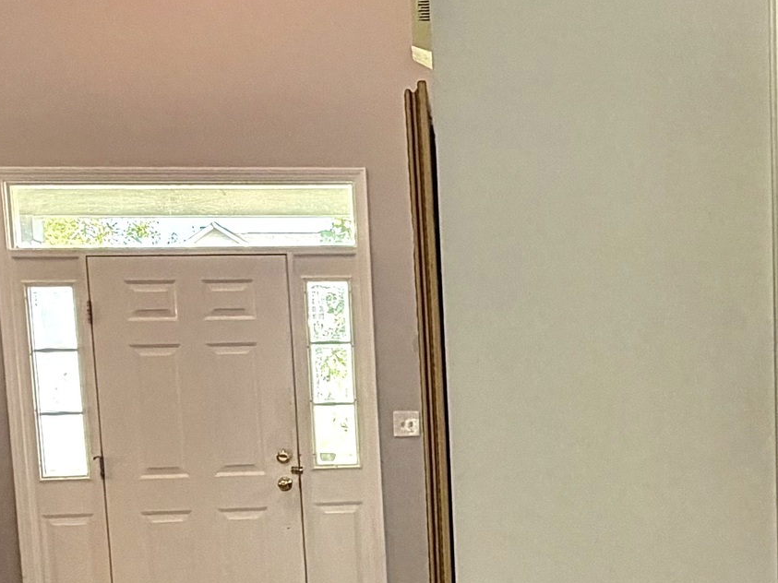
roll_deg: +2.2
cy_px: 498
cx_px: 685
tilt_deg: -7.7
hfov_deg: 35.5
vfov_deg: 27.7
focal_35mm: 51
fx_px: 1146
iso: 320
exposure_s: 1/60
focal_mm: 2.22
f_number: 2.2
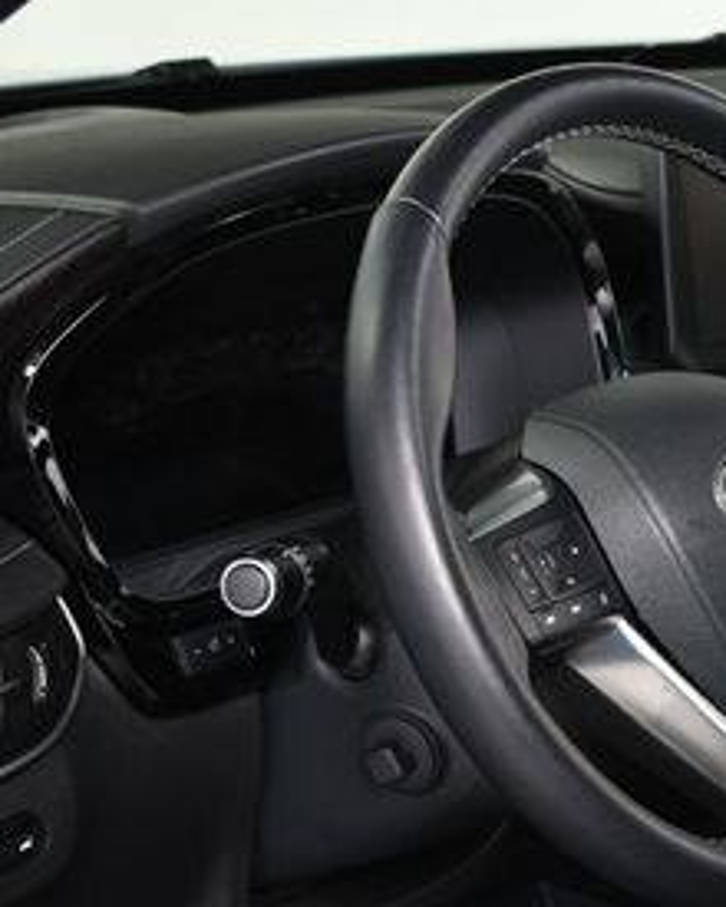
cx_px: 528
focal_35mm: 85
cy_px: 580
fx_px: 2283
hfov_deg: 18.0
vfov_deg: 22.4
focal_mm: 26
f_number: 3.8
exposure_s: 1/160
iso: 100
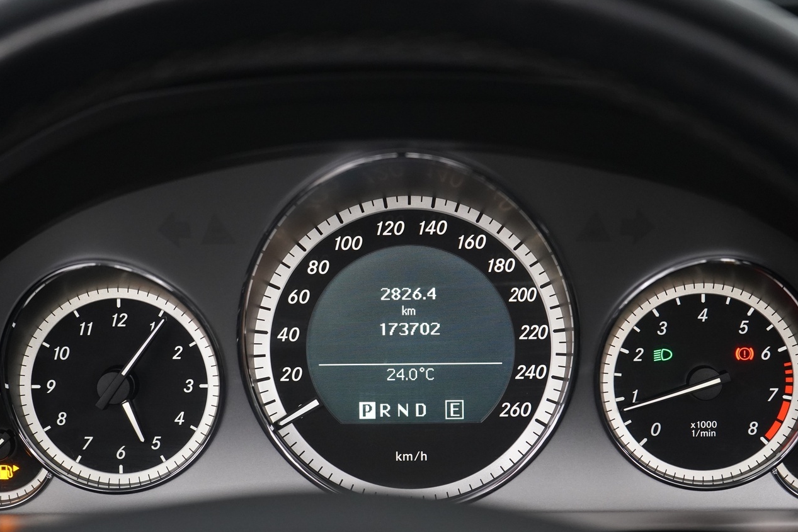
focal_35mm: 78
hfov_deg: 26.0
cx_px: 397
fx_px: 1729
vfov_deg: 17.5
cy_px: 308
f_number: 5.6
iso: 3200
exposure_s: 1/40
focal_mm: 61
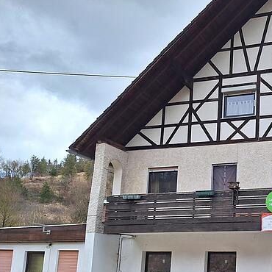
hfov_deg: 35.2
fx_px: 391
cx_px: 264
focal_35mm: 44
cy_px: 190
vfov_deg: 37.7
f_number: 1.8
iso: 40
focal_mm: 5.54
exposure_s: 1/216
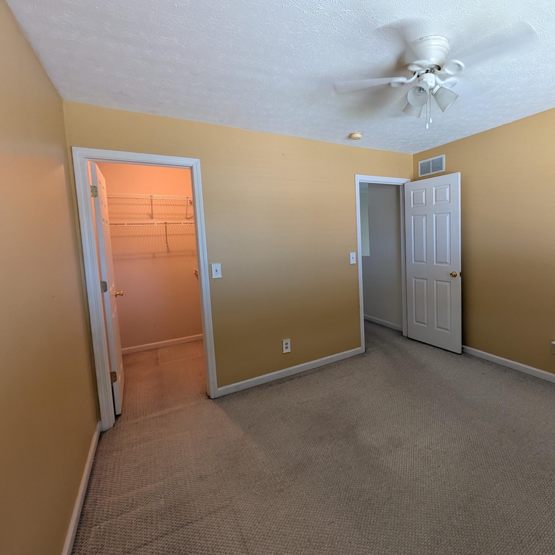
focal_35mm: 15
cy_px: 260
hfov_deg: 89.9
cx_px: 334
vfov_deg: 91.0
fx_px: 272
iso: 218
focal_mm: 2.02
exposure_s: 1/60
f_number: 1.7
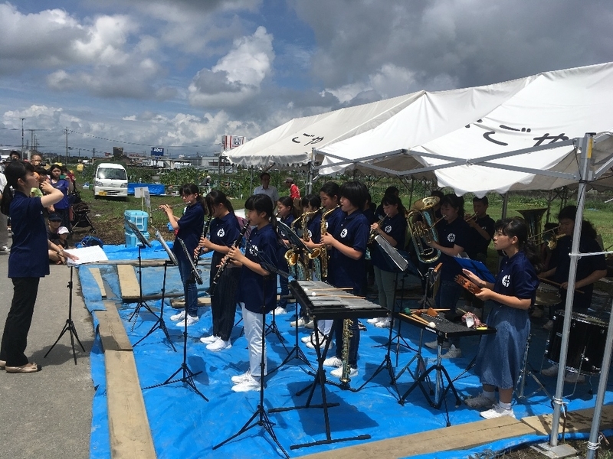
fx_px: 514
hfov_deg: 61.7
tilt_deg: -4.5
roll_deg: -3.3
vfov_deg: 48.2
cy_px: 230
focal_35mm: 29
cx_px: 306
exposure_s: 1/3846
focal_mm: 4.15
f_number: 2.2
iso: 25
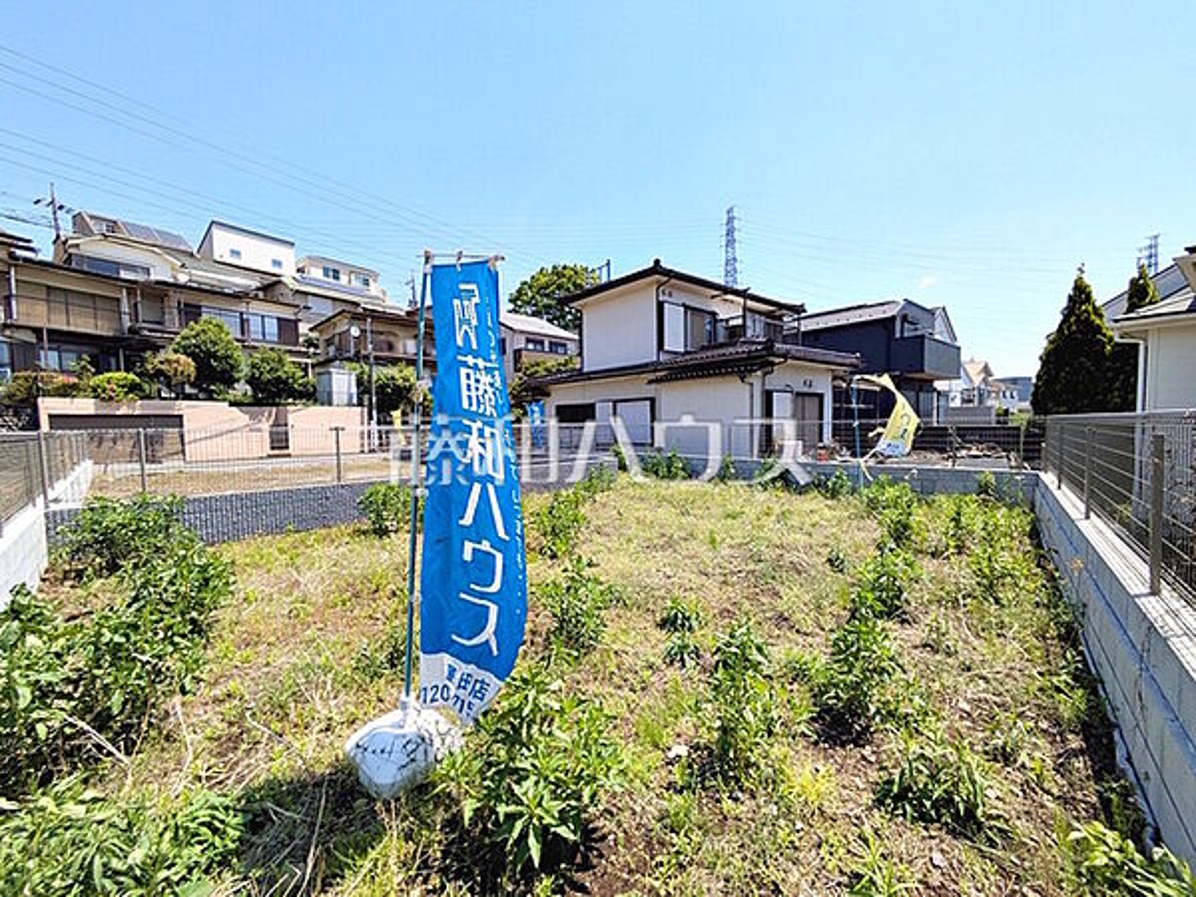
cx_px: 598
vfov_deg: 85.7
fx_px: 484
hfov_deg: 102.1
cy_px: 448
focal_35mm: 14
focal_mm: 1.83
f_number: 2.2
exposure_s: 1/1605
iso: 50
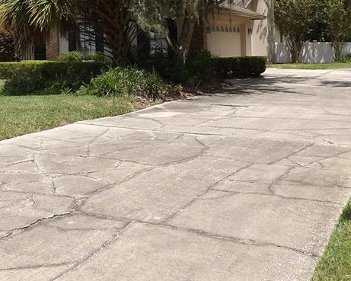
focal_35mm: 52
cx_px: 145
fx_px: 540
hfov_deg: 35.9
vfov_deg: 28.4
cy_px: 48
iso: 100
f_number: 4.6
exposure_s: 1/512
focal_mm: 4.3
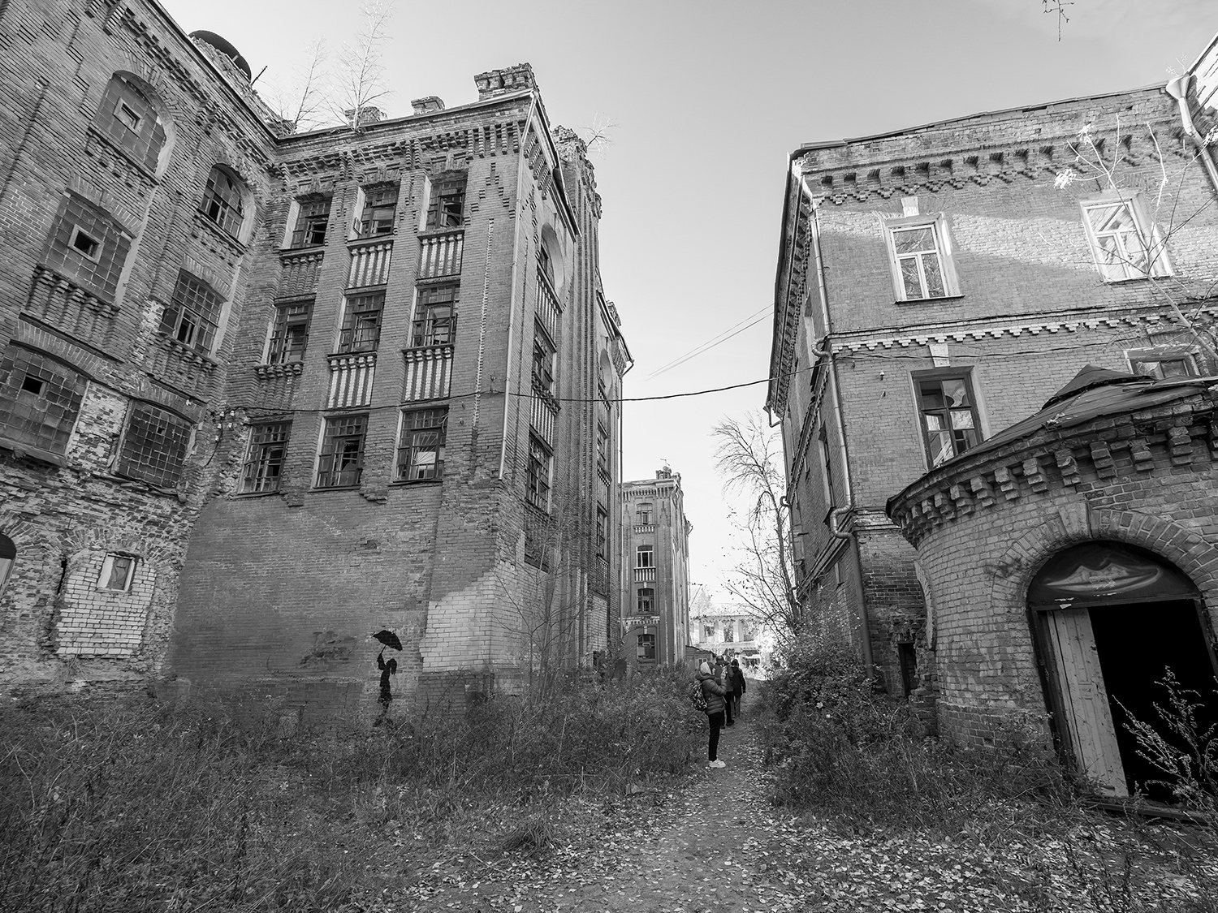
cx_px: 609
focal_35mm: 14
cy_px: 456
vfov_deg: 85.7
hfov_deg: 102.1
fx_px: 493
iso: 2000
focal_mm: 7
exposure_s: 1/500
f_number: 4.5
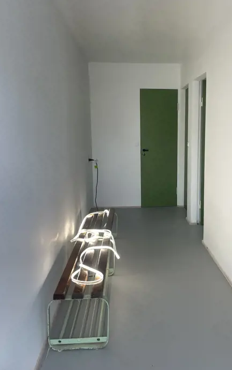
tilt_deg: -9.0
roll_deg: +0.6
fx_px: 324
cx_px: 152
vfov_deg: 59.6
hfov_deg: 39.0
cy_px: 178
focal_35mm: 32
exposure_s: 1/130
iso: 32
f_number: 1.6
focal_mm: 4.2
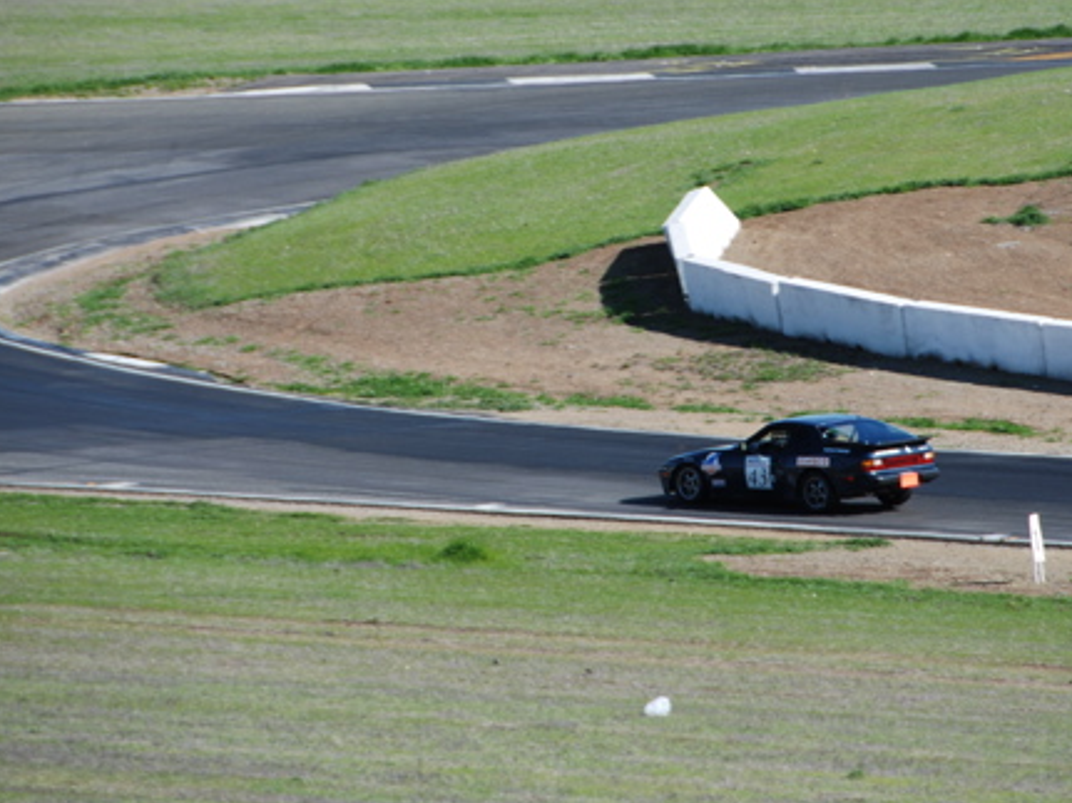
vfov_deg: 3.5
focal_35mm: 428
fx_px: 13251
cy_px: 288
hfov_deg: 4.6
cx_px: 663
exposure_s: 1/800
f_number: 5.6
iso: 200
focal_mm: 200
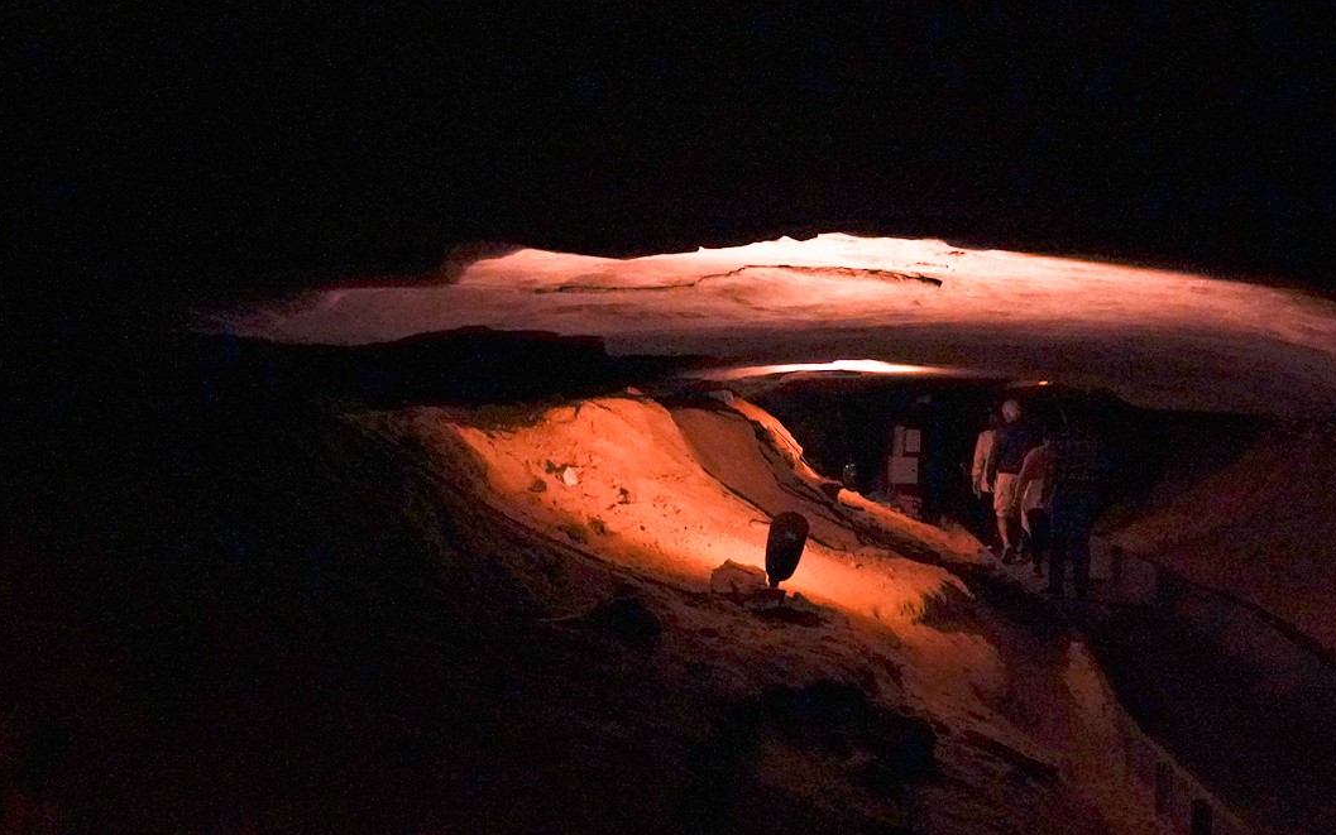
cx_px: 1017
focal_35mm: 54
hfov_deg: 36.6
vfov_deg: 23.6
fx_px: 1966
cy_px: 678
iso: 12800
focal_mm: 28
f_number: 4.5
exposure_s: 1/80
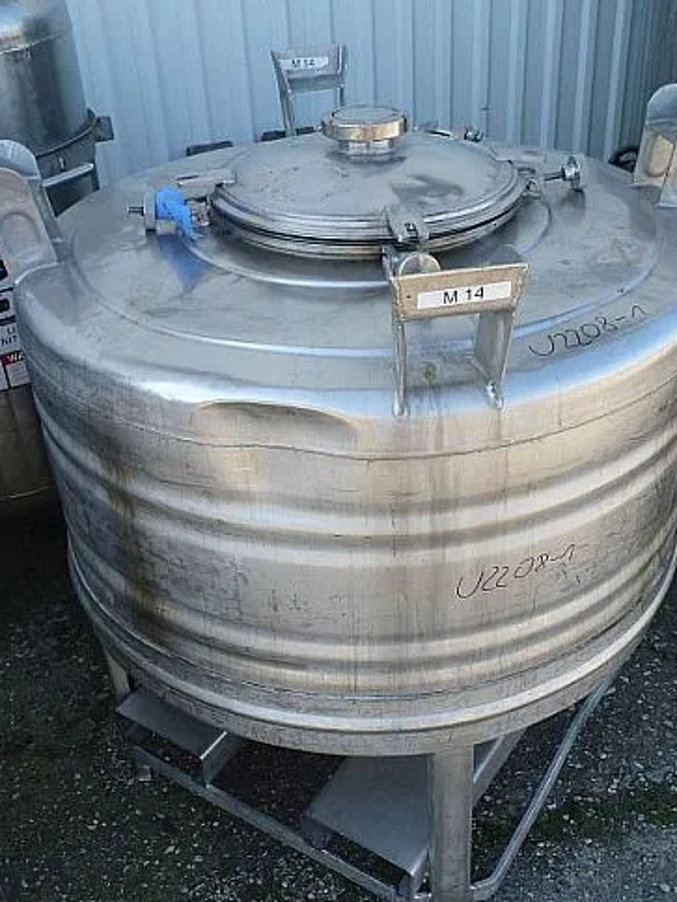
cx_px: 362
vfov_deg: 50.1
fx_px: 965
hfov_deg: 38.6
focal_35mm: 37
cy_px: 490
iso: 100
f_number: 3.3
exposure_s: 1/200
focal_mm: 4.9
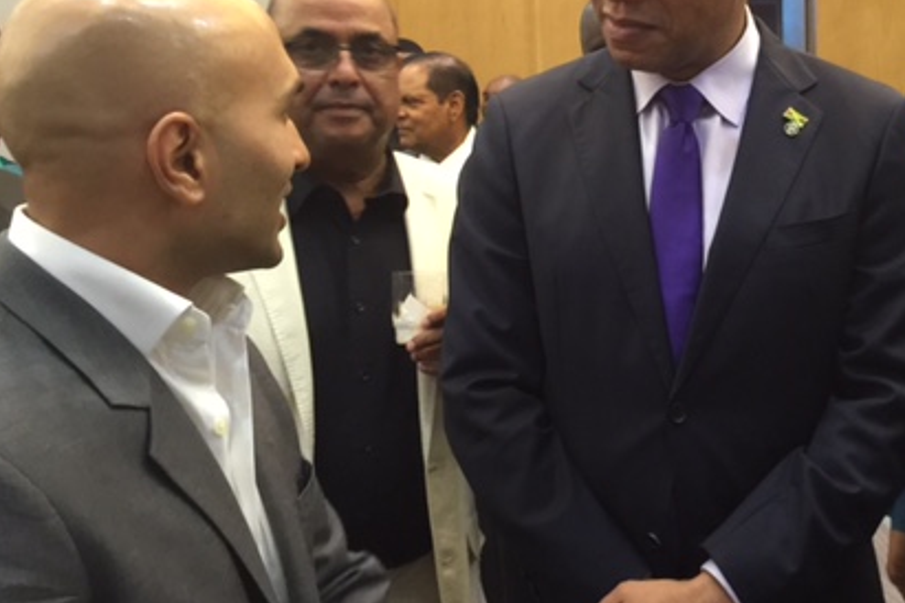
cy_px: 268
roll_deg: +2.0
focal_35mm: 47
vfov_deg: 28.6
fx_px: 1181
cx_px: 645
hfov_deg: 41.0
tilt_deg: -8.1
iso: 100
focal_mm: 4.15
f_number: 2.2
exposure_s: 1/10
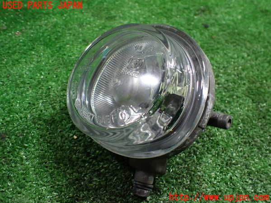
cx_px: 136
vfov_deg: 46.8
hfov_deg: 60.0
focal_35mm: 30
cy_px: 102
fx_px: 235
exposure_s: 1/100
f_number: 2.3
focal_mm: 5.4
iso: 800
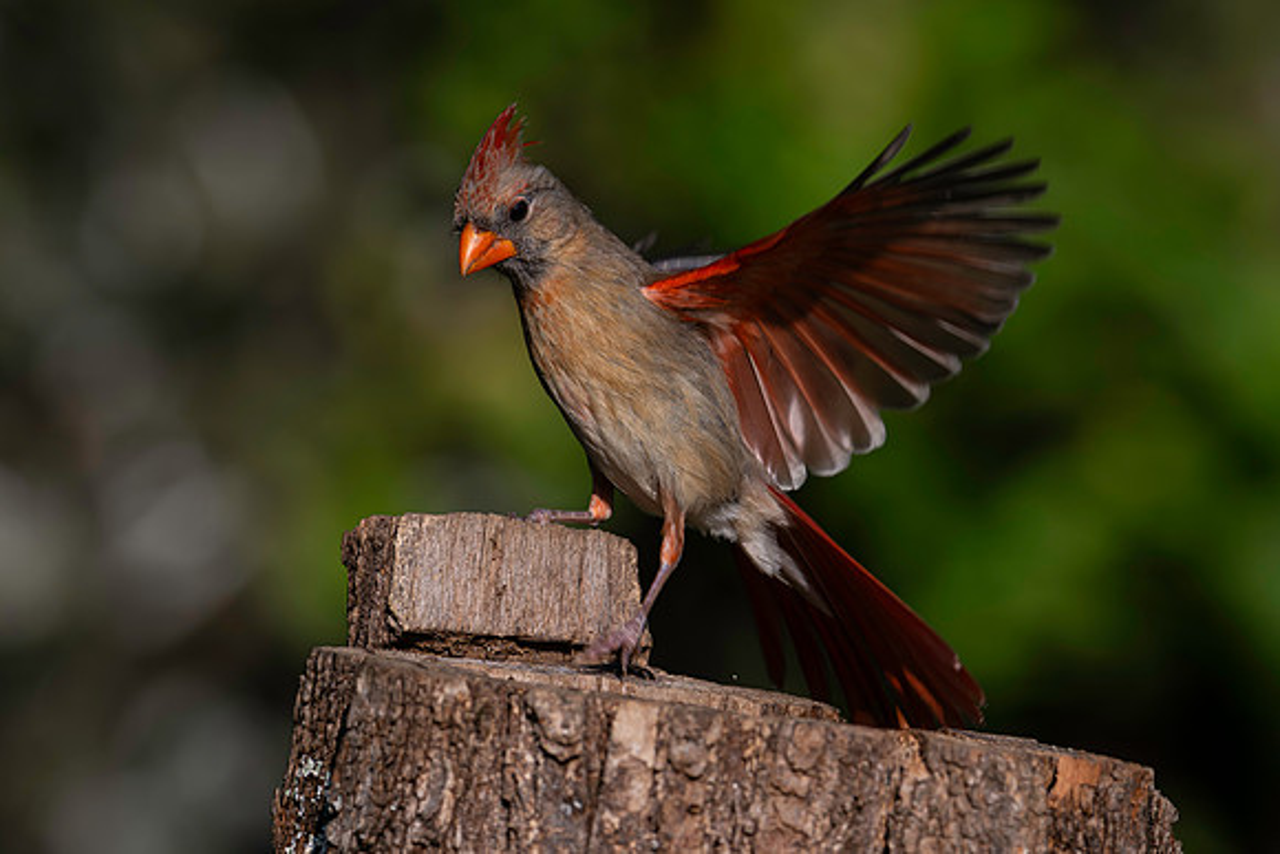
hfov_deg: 2.7
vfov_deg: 1.8
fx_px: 27328
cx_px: 661
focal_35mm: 768
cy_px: 339
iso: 250
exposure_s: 1/1600
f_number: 5.6
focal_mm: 400
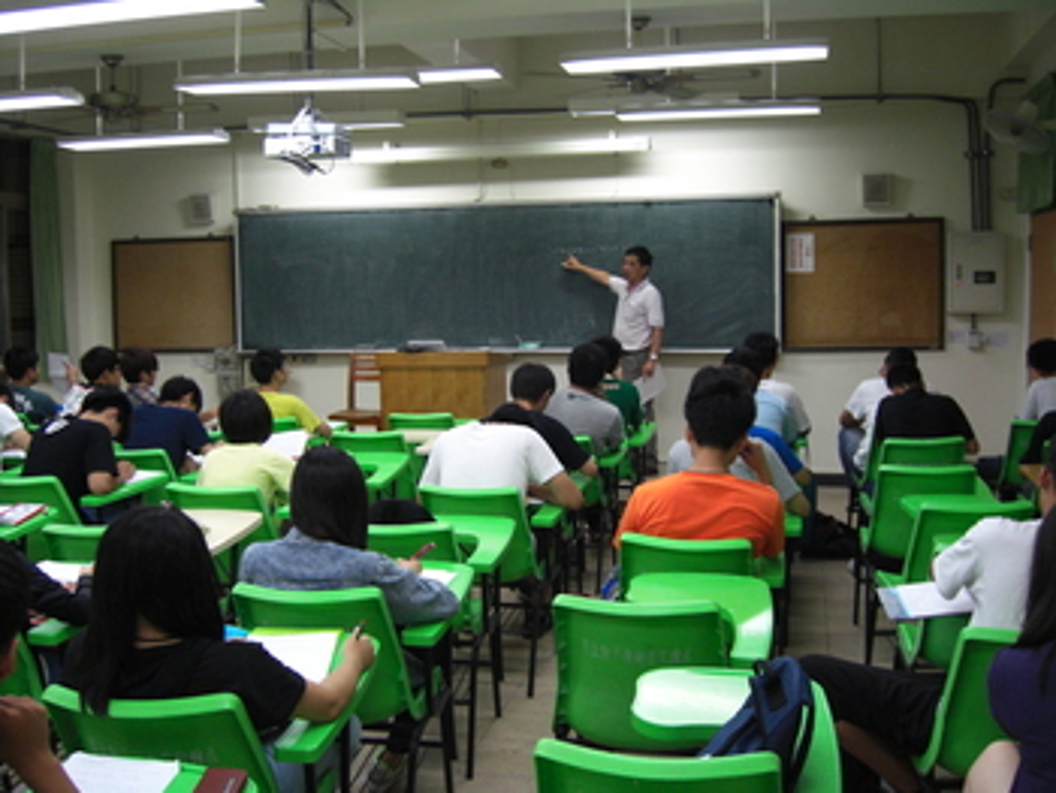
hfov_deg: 48.9
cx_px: 528
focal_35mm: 38
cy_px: 396
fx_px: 1160
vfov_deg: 37.8
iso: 400
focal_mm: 7.9
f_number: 2.8
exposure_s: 1/100
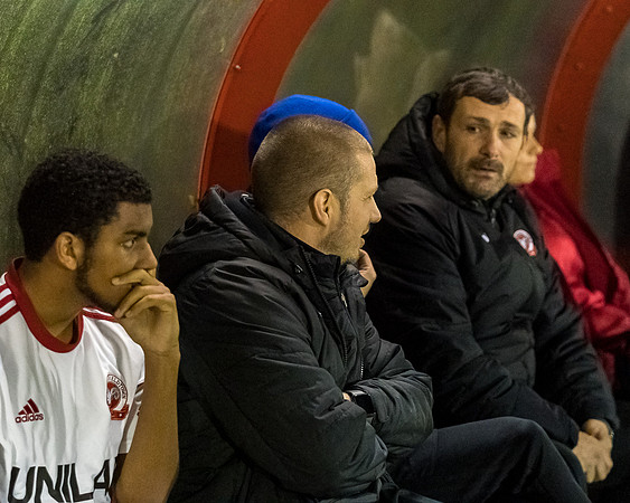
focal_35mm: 140
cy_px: 252
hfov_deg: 13.8
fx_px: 2603
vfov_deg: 11.0
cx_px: 269
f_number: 2.8
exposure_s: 1/400
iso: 6400
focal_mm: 83
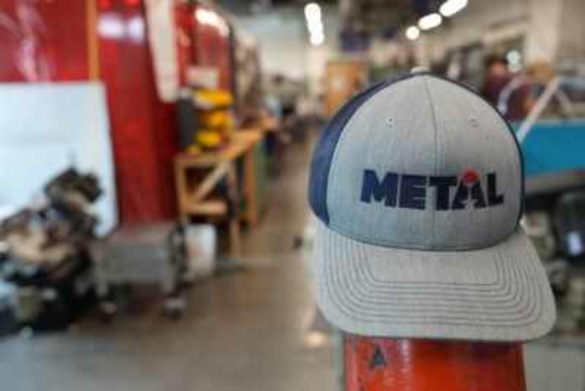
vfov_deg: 42.4
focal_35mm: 31
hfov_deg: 60.3
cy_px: 196
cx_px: 292
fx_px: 504
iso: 640
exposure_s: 1/60
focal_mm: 31
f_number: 4
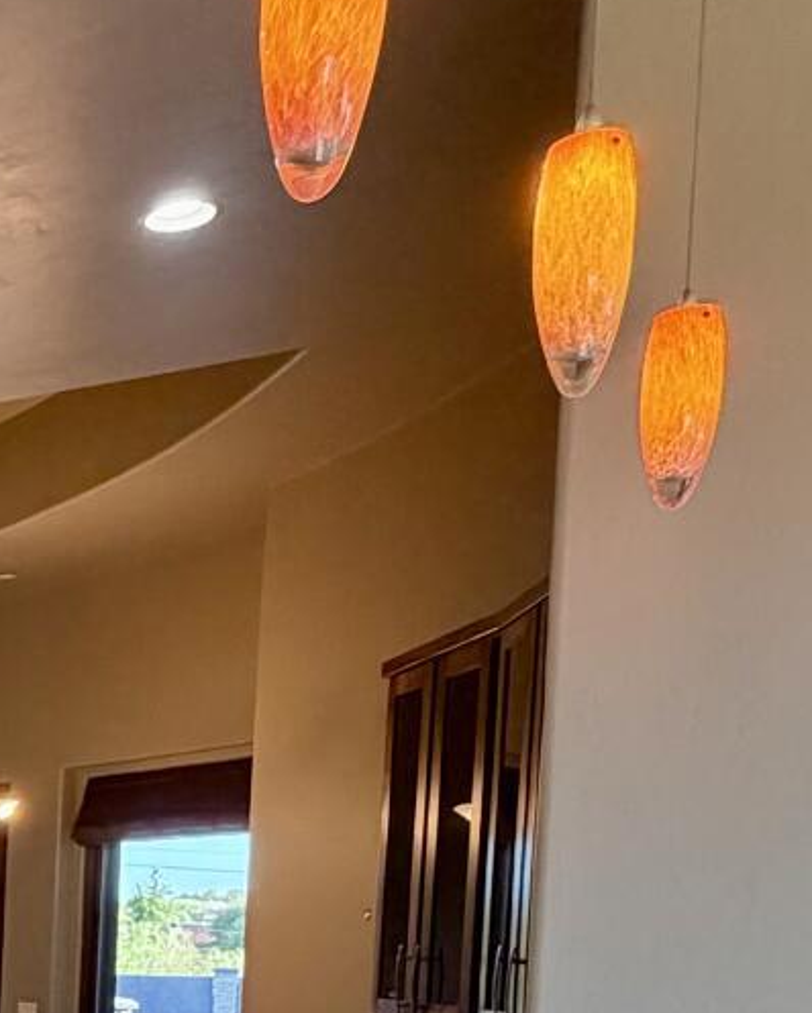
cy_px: 1029
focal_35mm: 55
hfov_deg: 20.7
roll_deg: -1.2
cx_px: -592
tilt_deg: -2.7
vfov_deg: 31.4
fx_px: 1651
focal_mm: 2.22
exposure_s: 1/60
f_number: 2.2
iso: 250
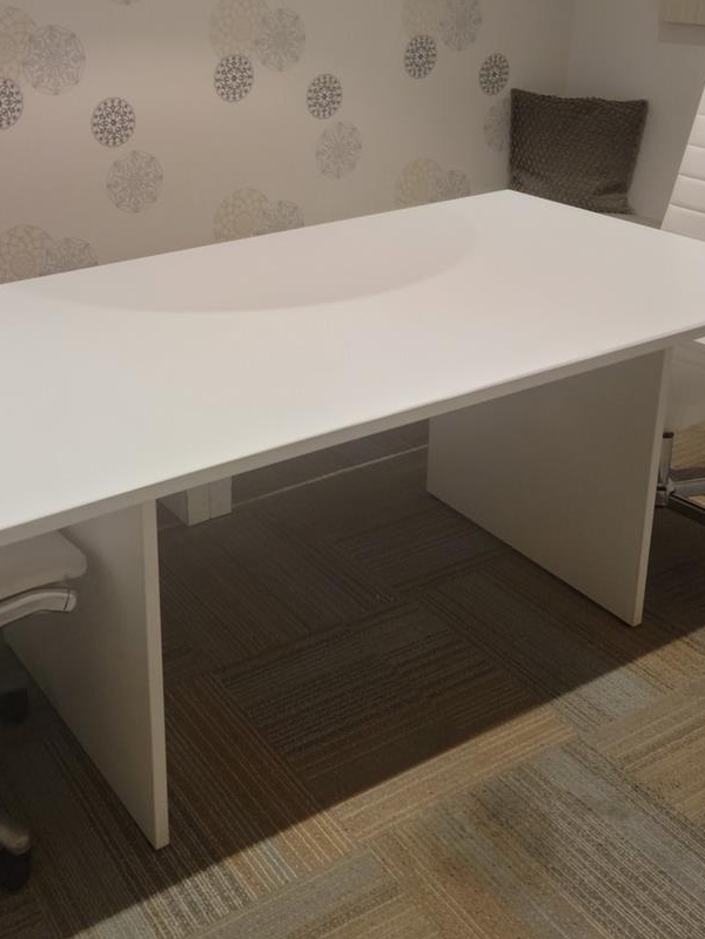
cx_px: 233
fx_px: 1141
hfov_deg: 34.0
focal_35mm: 42
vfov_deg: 44.1
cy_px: 303
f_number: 2
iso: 100
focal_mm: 5.9
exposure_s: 1/60
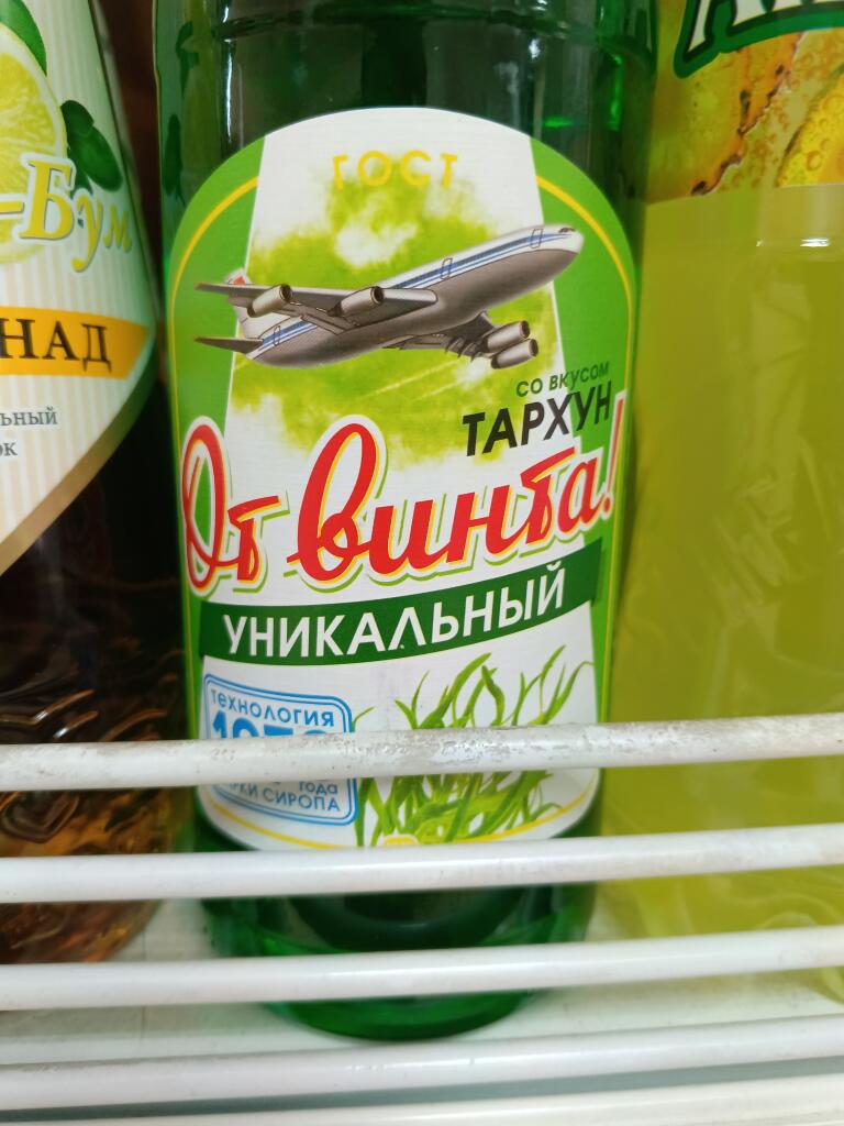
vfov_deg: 71.6
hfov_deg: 56.8
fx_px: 780
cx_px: 422
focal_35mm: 24
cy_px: 563
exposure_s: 1/33.3
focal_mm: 4.09
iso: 215
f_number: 1.6
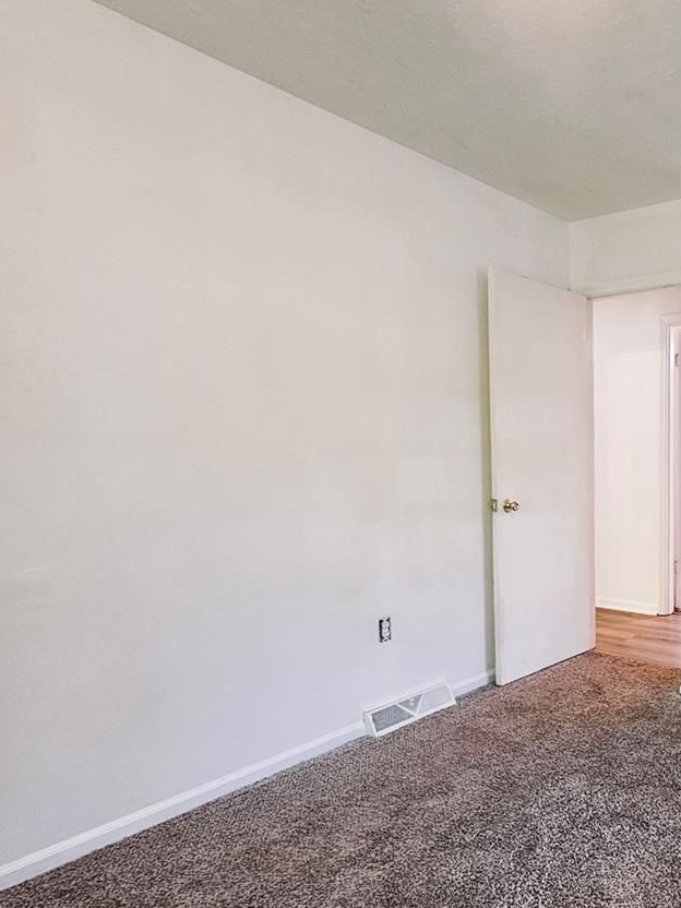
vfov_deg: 71.2
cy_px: 518
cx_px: 609
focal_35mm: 24
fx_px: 630
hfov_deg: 50.6
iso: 320
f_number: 2.2
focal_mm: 2.2
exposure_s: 1/30
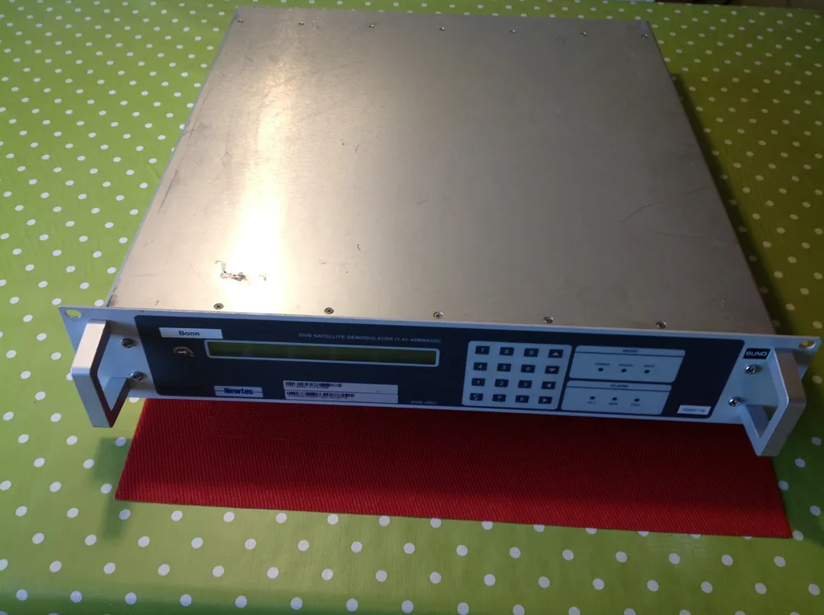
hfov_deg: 52.7
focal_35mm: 35
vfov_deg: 40.6
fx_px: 832
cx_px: 412
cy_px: 308
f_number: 2.4
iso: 64
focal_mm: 4.28
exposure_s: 1/20
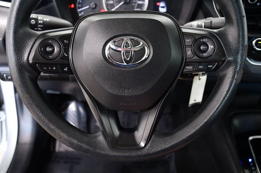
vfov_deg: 36.8
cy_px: 86
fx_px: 261
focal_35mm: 36
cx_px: 130
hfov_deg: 53.2
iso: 400
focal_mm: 24
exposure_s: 1/25
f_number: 3.8
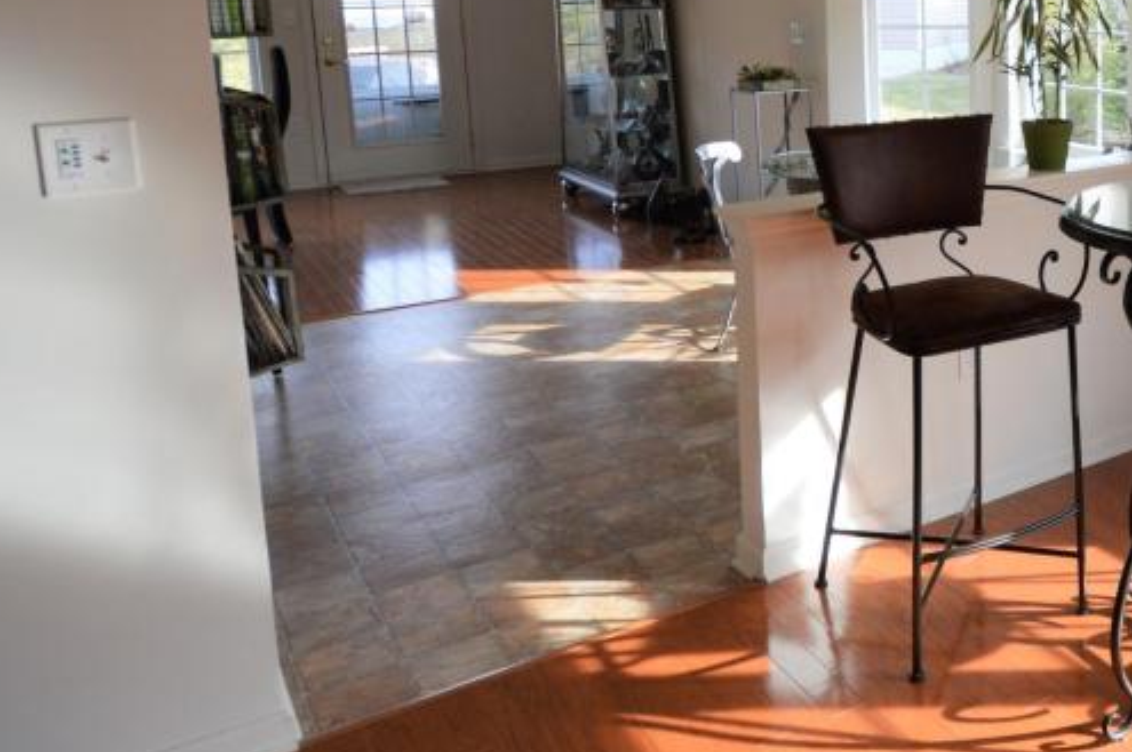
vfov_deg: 36.4
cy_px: 146
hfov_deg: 45.7
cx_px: 1138
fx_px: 1099
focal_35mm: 35
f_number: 5.6
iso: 360
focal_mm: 10
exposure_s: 1/125
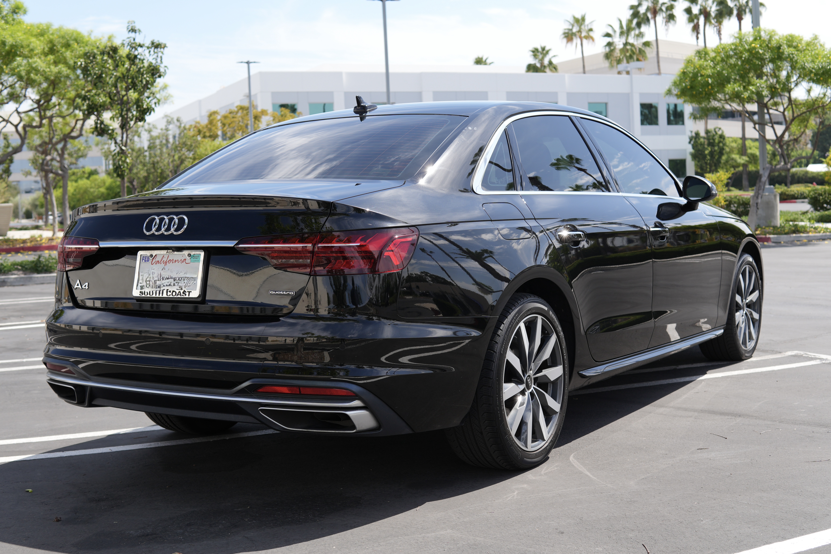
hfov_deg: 43.6
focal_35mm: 45
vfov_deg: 29.9
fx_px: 1039
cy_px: 277
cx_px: 416
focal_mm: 30
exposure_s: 1/500
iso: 100
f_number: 4
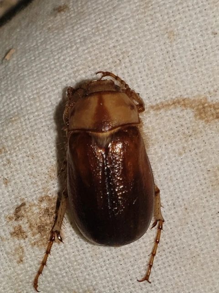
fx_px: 219
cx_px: 110
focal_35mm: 26
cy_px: 146
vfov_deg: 67.3
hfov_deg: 53.1
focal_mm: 4.3
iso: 50
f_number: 2.4
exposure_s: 1/1410
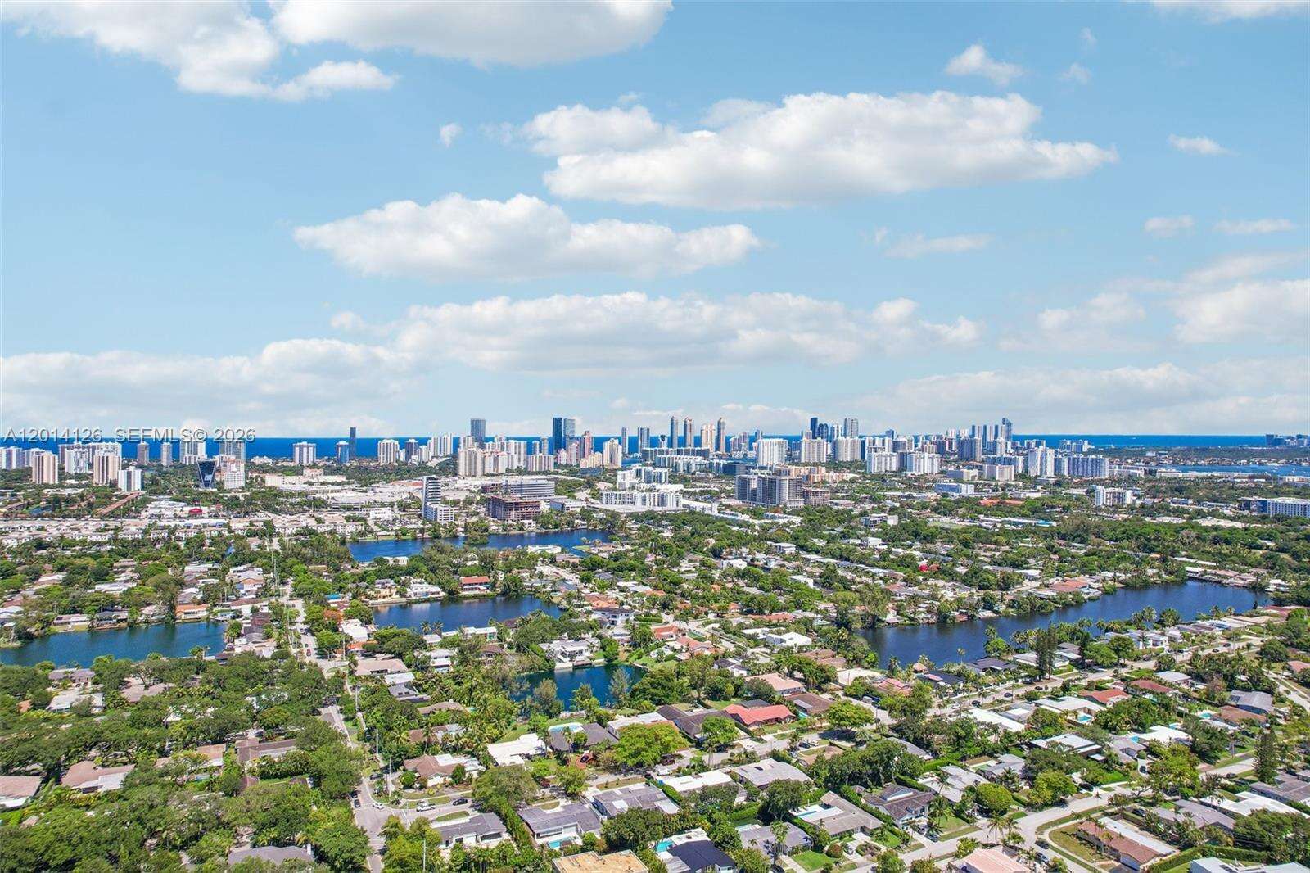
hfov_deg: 78.6
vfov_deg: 57.2
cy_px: 436
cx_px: 655
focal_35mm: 22
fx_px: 800
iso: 110
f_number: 2.8
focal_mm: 8.4
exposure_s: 1/2000
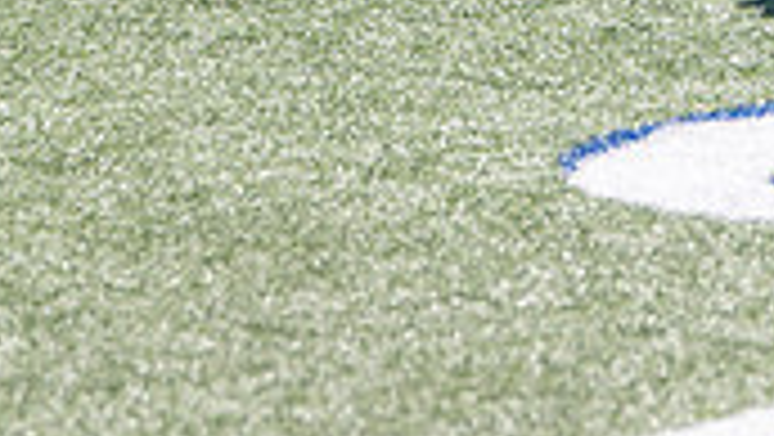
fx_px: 7537
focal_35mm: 367
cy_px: -289
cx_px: 1039
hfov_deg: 5.8
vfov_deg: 3.3
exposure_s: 1/800
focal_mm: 85
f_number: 3.2
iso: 50
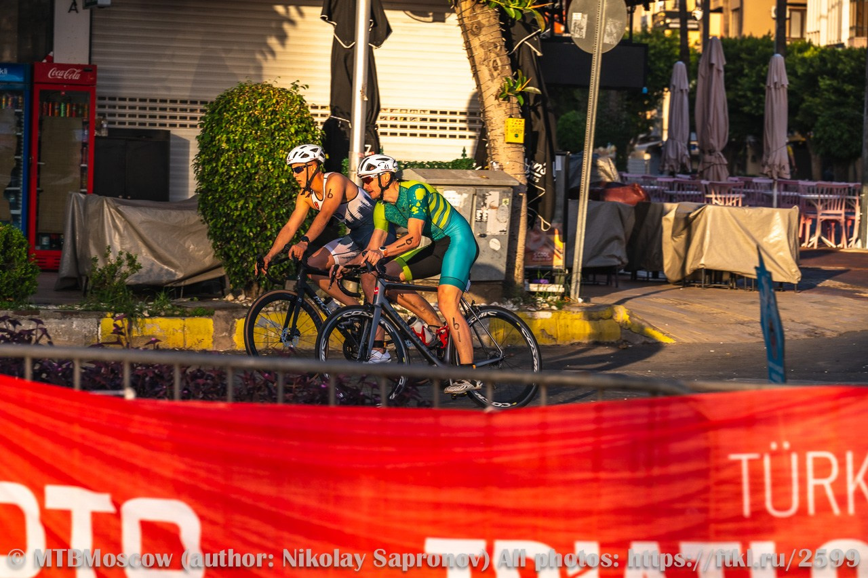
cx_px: 434
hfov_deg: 14.2
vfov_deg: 9.5
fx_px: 3495
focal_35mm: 145
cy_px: 289
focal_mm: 145
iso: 320
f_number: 7.1
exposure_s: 1/800
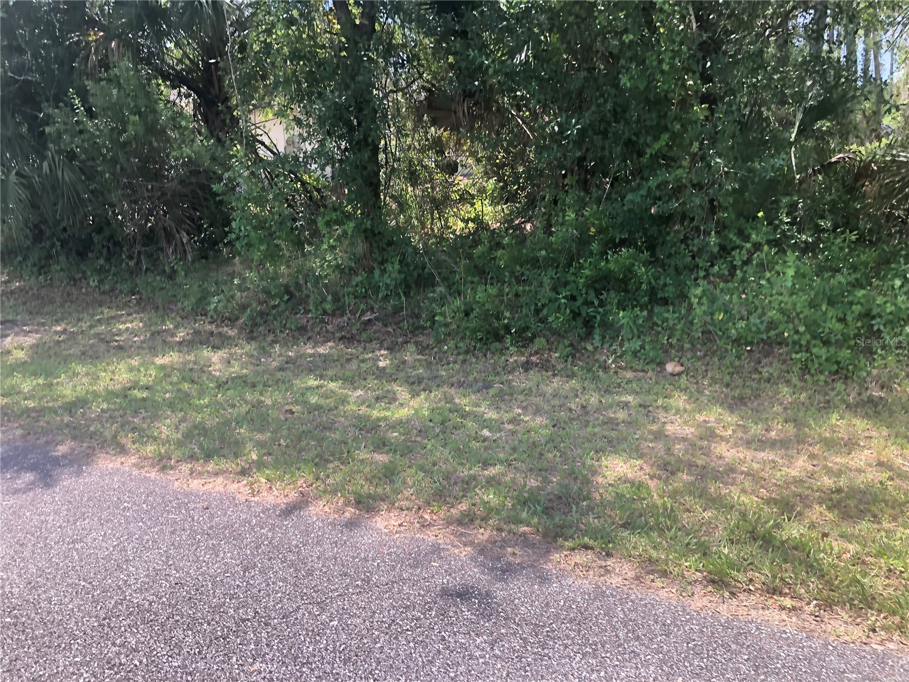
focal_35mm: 28
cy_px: 341
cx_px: 454
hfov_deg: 63.4
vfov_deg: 49.7
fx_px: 735
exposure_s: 1/237
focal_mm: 3.99
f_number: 1.8
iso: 20
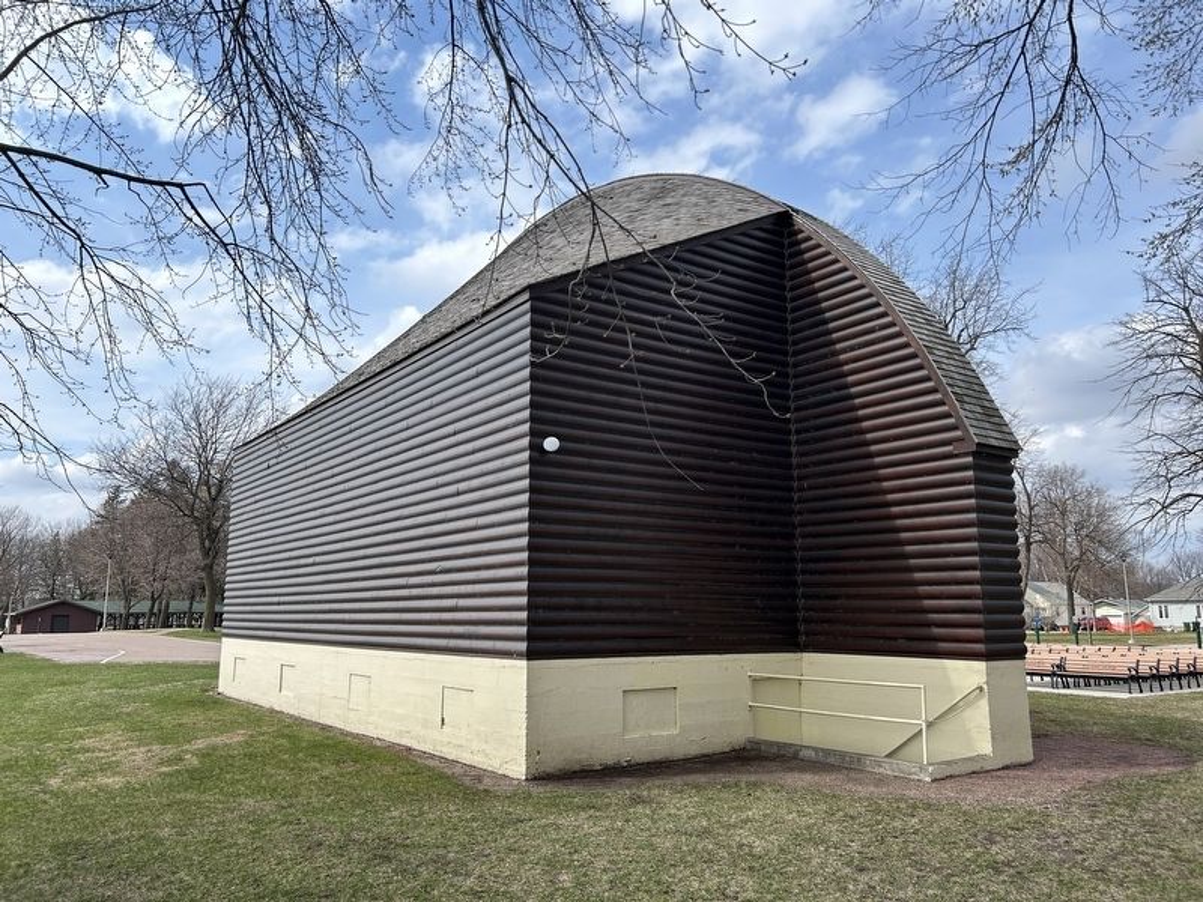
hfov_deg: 67.3
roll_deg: +0.5
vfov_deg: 53.1
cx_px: 602
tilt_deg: +10.4
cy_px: 451
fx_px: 904
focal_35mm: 26
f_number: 1.5
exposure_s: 1/1000
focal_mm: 5.7
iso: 50
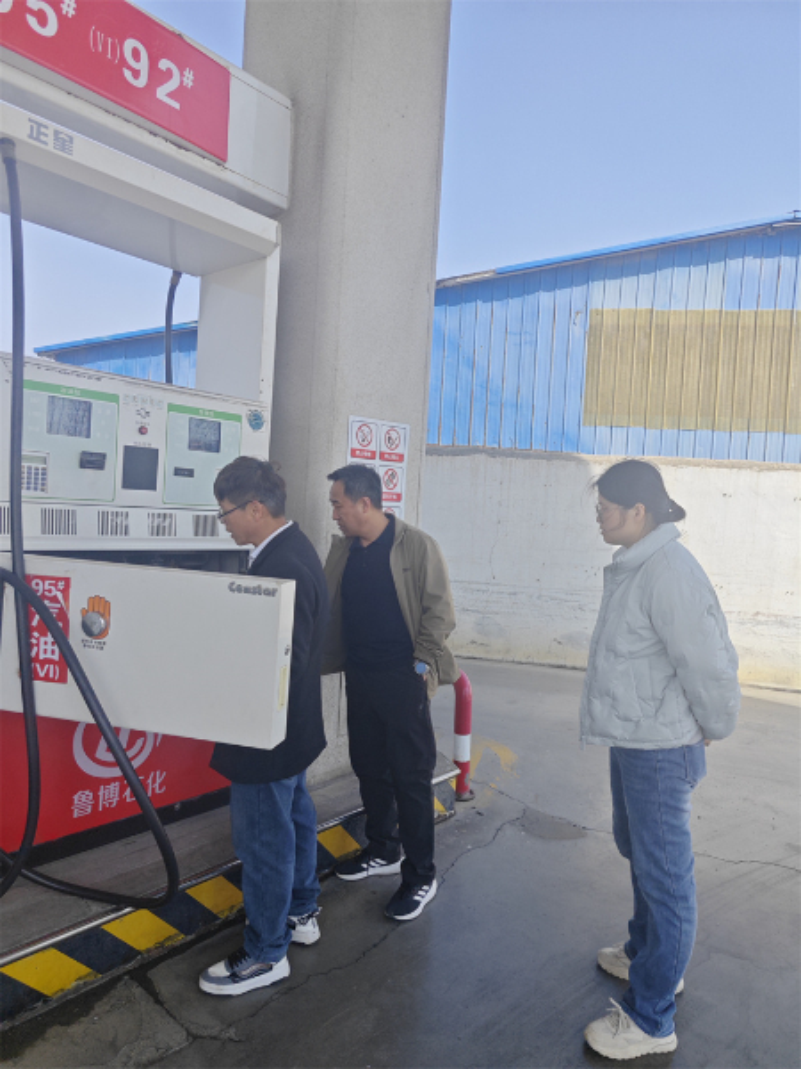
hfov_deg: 58.9
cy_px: 534
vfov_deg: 73.9
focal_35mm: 23
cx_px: 400
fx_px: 710
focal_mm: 5.43
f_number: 1.8
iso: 64
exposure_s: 1/2000
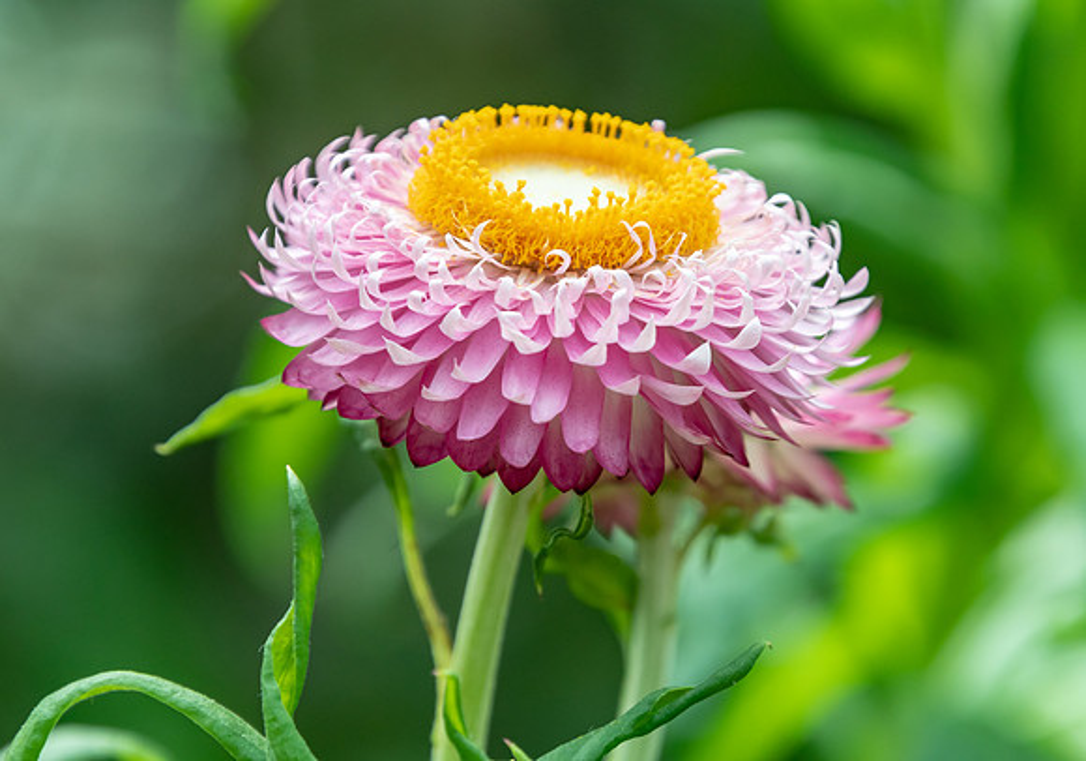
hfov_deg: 3.0
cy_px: 347
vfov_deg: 2.1
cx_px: 544
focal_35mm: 676
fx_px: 20709
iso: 400
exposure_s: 1/200
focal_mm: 400
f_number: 8
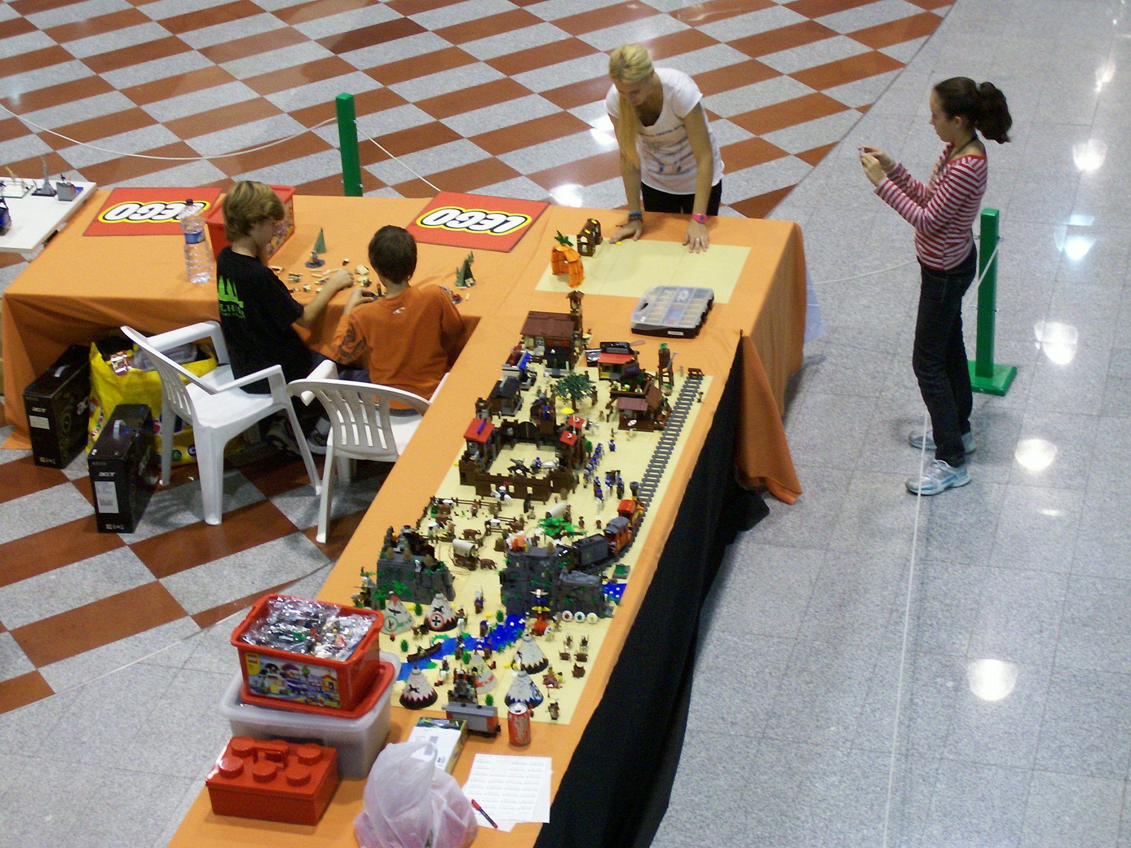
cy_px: 424
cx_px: 566
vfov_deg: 18.0
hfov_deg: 23.8
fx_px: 2679
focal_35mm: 82
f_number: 4
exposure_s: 1/11.6
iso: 160
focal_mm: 13.5
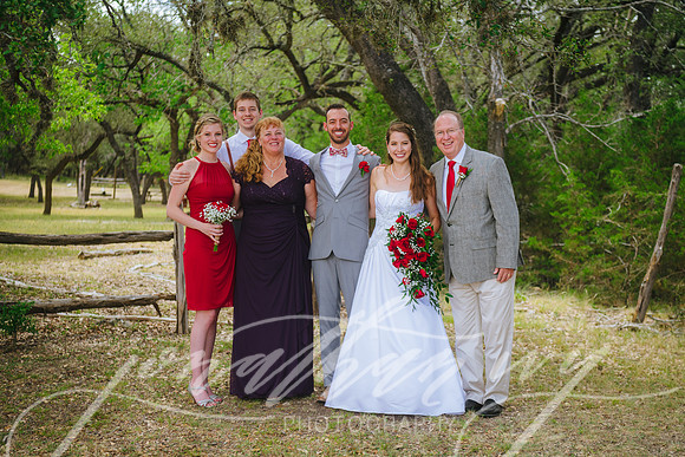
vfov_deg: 20.9
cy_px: 228
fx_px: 1237
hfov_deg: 31.0
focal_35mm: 65
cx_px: 342
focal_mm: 65
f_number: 4
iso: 200
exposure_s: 1/400
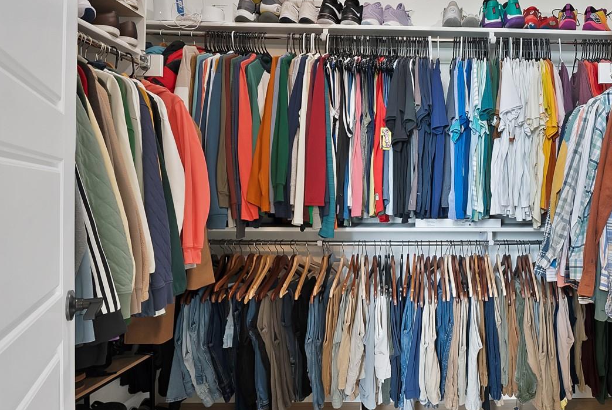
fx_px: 391
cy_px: 189
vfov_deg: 55.2
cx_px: 394
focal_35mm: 23
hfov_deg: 74.3
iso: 640
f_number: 9
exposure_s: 1/1.67
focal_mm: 12
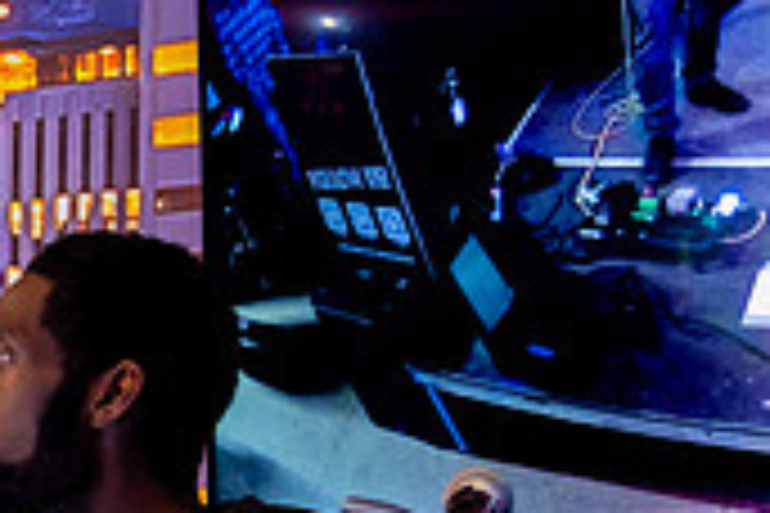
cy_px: 577
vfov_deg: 10.0
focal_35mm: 135
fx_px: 2887
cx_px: -429
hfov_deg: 14.1
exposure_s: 1/30
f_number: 4
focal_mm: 38
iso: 5000
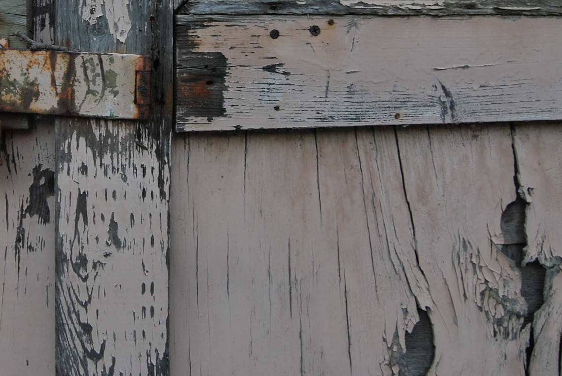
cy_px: 60
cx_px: 128
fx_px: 828
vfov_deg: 25.0
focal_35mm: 53
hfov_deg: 36.4
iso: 400
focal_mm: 20
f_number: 5
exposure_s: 1/30
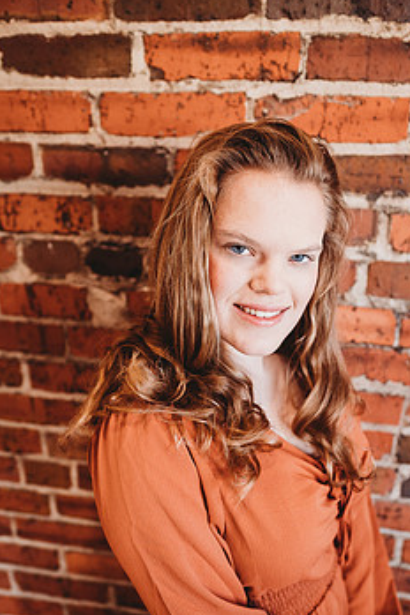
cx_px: 246
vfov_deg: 60.1
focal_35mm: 31
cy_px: 345
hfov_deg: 42.1
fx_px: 530
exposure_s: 1/160
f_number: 2.2
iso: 500
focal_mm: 24
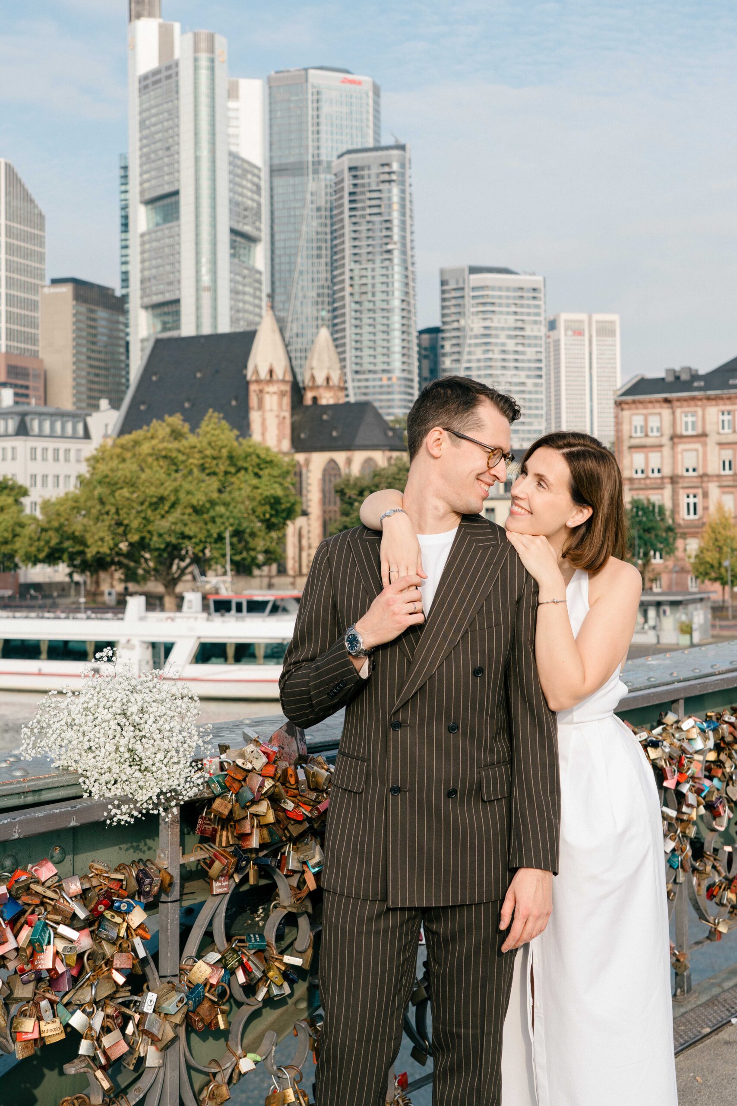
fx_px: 1412
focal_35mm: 46
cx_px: 368
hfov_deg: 29.2
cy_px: 553
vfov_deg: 42.7
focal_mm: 46
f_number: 5.6
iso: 160
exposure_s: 1/500
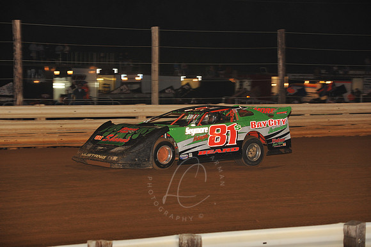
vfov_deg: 9.5
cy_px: 124
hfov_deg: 14.2
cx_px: 186
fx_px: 1493
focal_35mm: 145
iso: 1000
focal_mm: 145
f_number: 6.3
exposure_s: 1/320
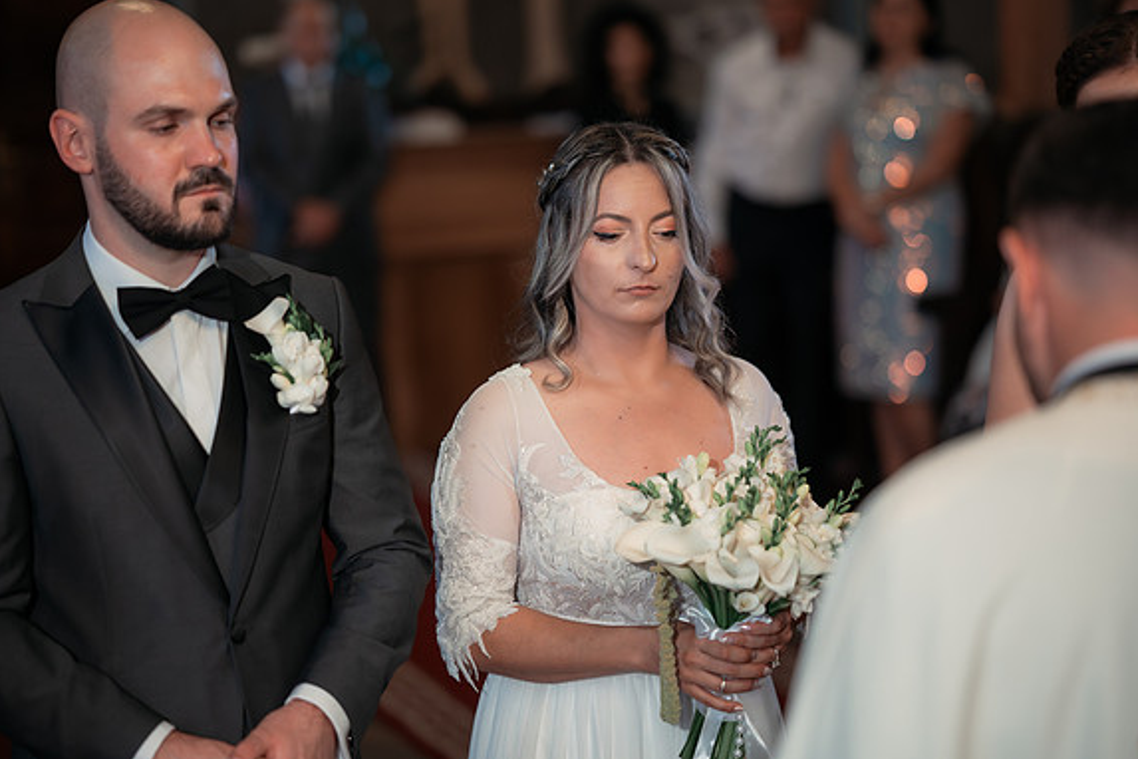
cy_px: 378
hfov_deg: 23.6
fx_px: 2718
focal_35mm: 86
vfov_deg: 15.9
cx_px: 572
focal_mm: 85
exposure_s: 1/200
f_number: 1.8
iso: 1600
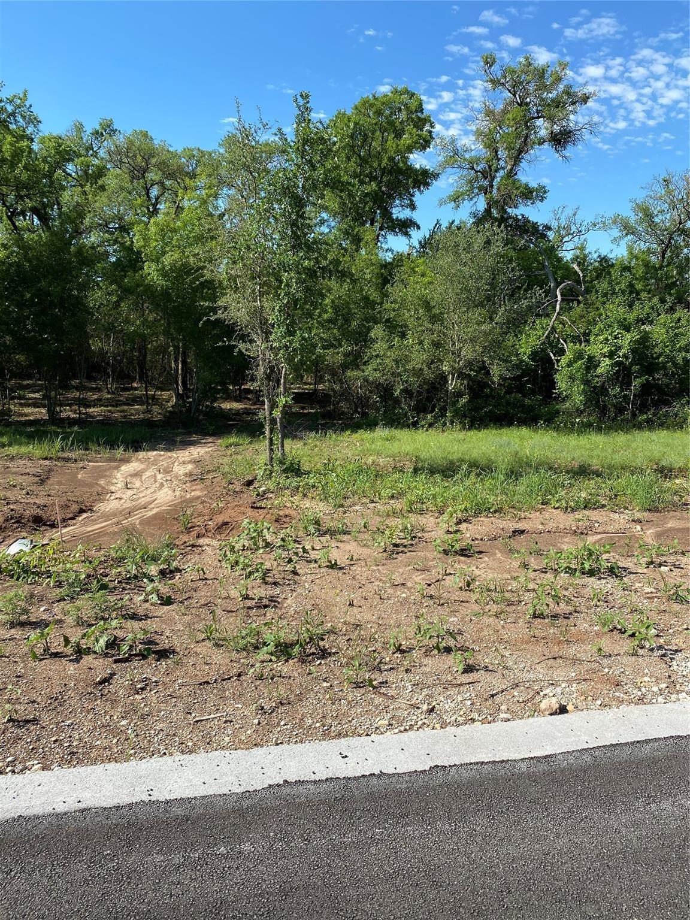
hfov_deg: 53.1
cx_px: 345
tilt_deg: -7.8
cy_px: 460
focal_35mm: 26
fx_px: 691
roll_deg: -0.1
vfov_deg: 67.3
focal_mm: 4.25
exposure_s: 1/1838
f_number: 1.8
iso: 32
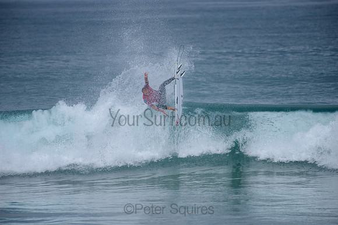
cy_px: 112
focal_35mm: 500
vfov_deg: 2.8
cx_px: 169
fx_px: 4695
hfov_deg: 4.1
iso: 250
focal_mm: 500
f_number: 5.6
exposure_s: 1/2000
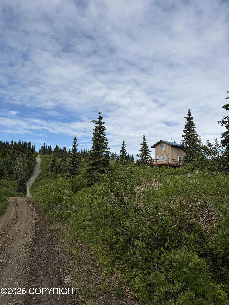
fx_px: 212
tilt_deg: +7.3
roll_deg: -2.4
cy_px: 152
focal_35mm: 24
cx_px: 114
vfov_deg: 71.6
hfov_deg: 56.8
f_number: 1.78
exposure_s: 1/5714
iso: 80
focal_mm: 6.76
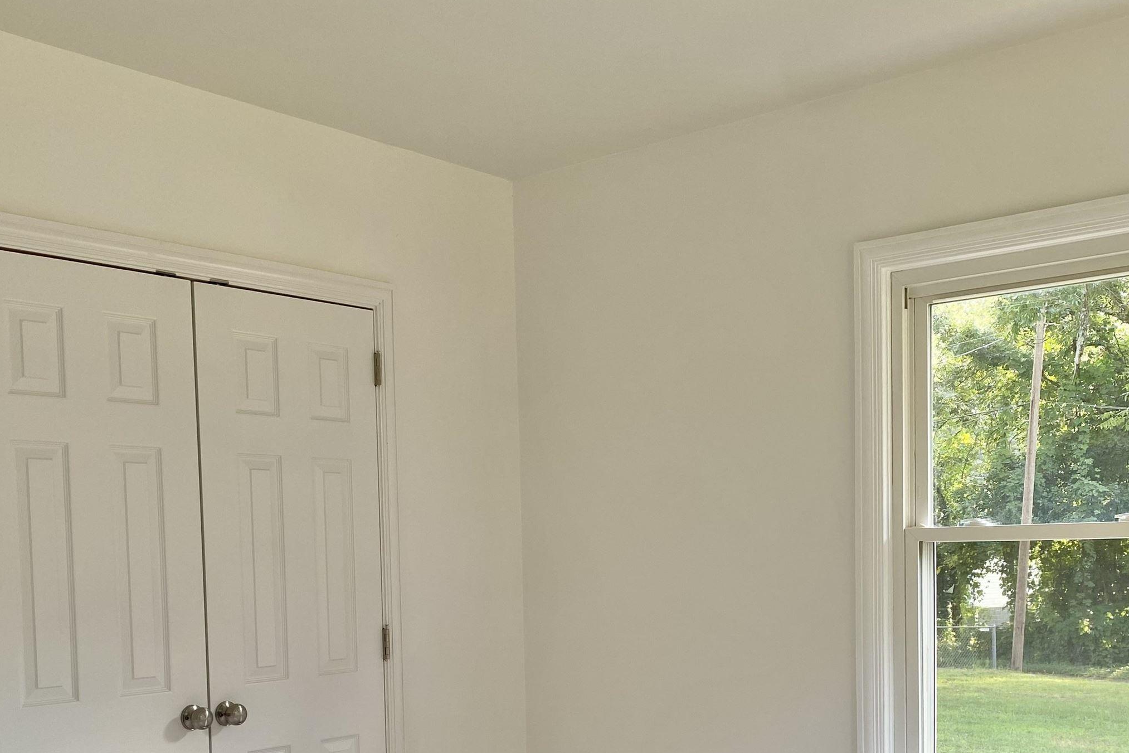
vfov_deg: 31.5
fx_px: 1286
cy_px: 637
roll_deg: +0.8
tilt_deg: -2.7
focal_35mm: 41
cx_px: 512
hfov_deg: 47.3
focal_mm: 4.25
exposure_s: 1/122
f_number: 1.8
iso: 64
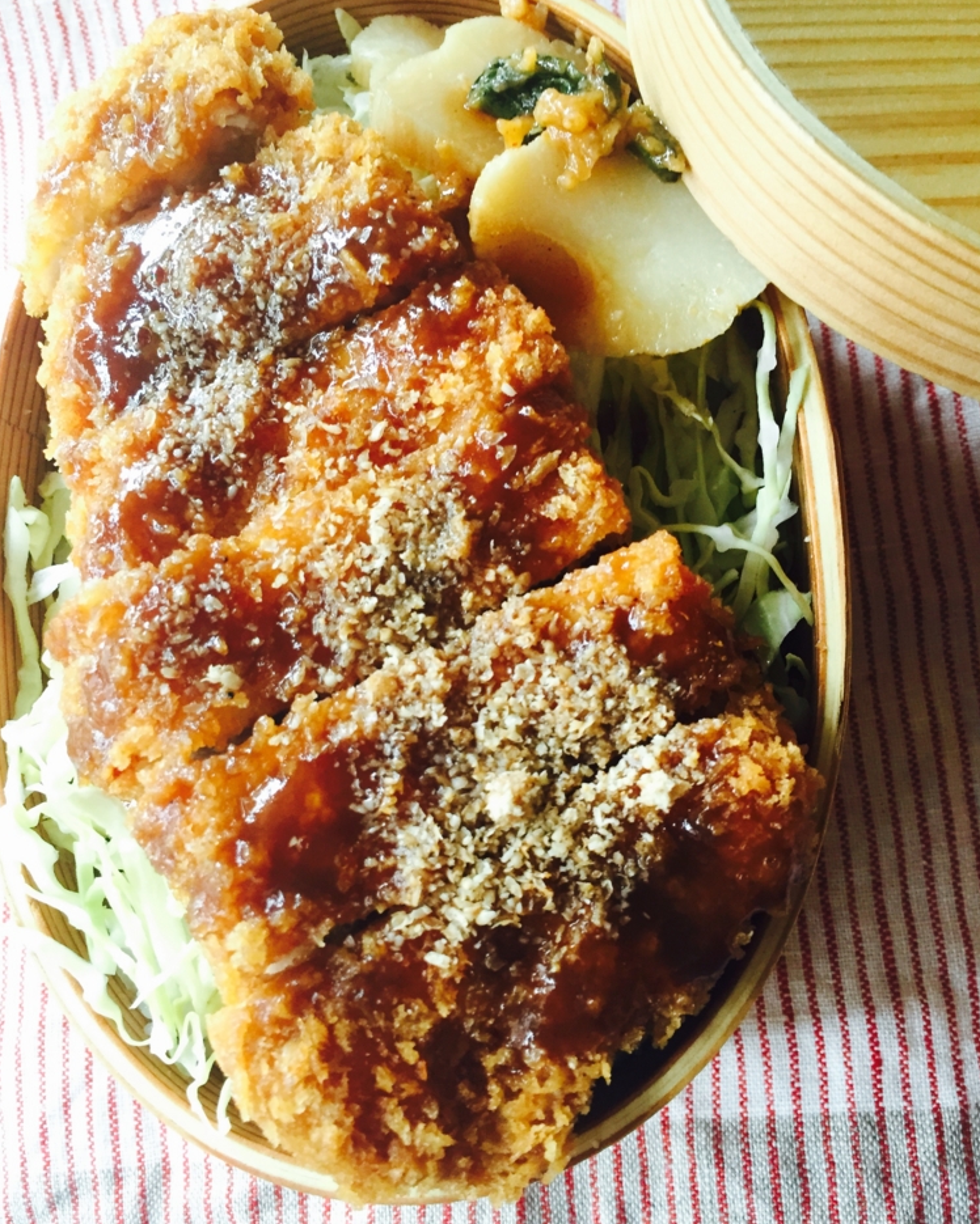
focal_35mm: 31
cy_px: 609
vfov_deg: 57.2
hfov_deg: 47.1
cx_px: 485
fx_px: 1124
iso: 100
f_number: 2.2
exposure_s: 1/30
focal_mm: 4.15
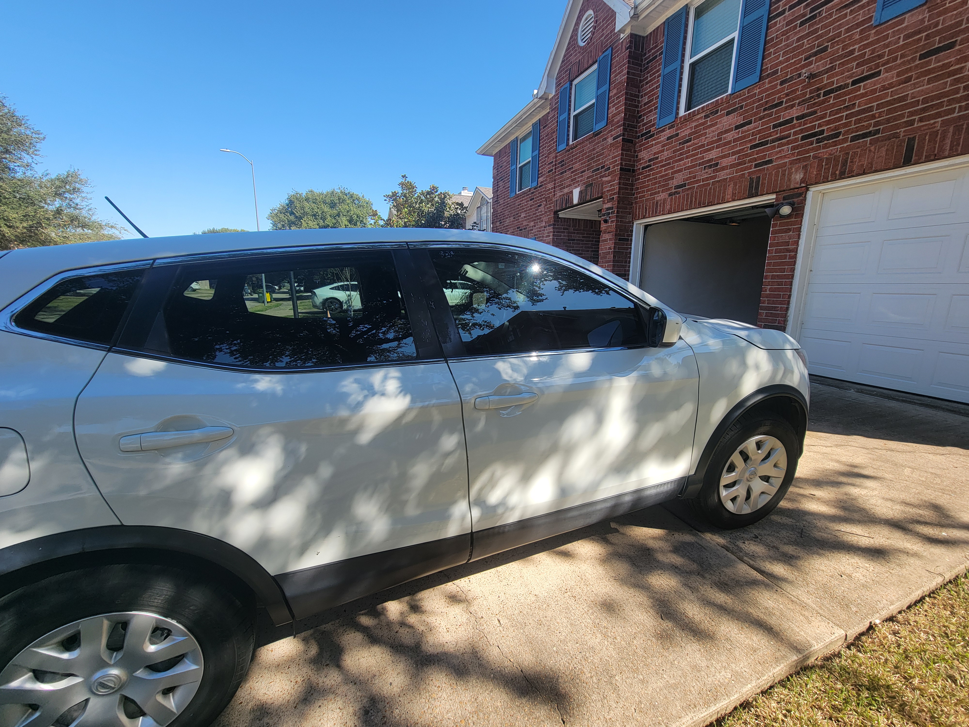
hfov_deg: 106.2
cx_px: 484
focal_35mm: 13
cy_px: 364
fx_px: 364
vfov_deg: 89.9
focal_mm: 2.2
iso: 50
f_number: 2.2
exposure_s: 1/746
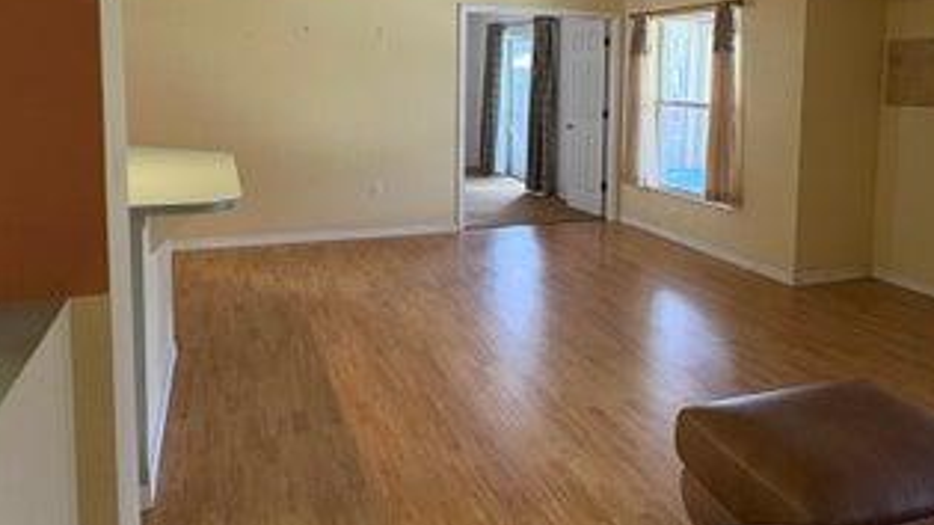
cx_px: 546
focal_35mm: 31
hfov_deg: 62.2
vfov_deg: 37.0
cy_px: 145
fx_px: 768
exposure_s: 1/60
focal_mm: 2.22
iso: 320
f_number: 2.2
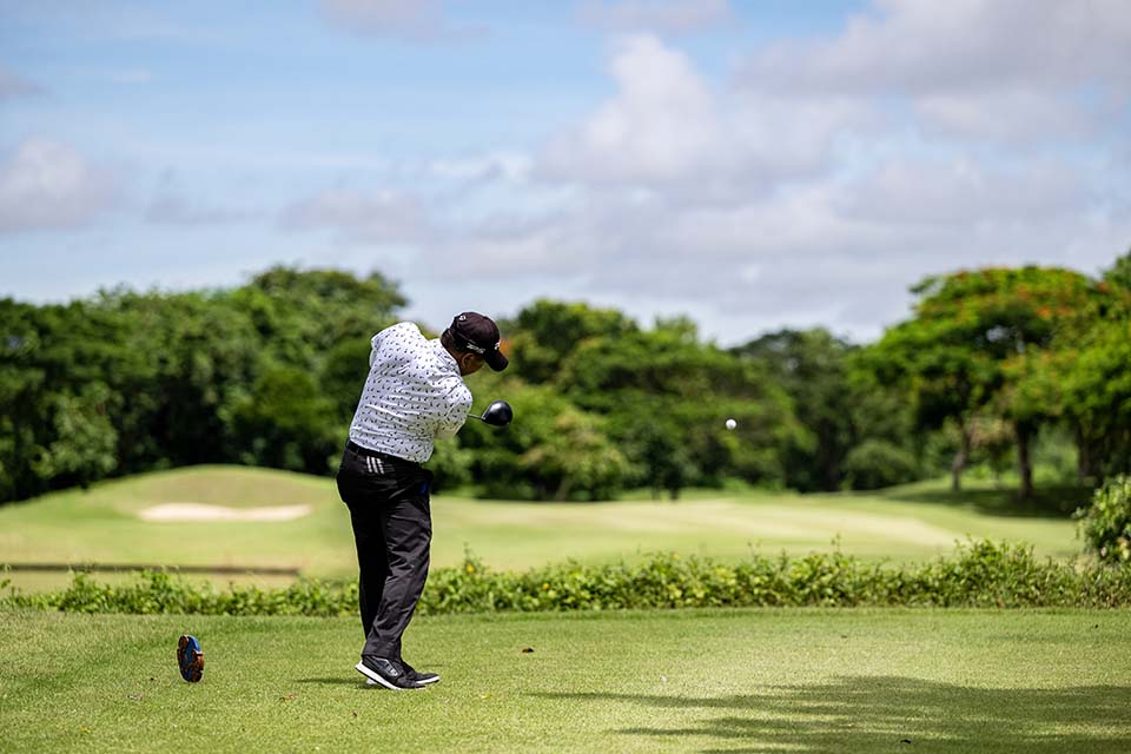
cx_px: 566
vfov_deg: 9.8
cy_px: 377
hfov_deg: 14.7
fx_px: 4398
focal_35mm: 140
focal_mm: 140
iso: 720
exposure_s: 1/10000
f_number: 3.2
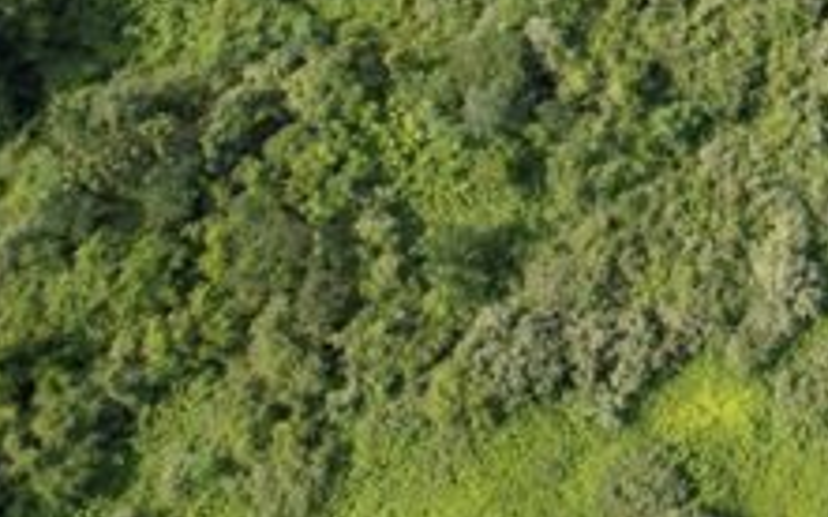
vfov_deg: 14.3
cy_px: -395
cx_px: 1338
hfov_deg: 20.6
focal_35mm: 81
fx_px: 1827
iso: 100
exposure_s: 1/640
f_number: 2.8
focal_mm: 8.38
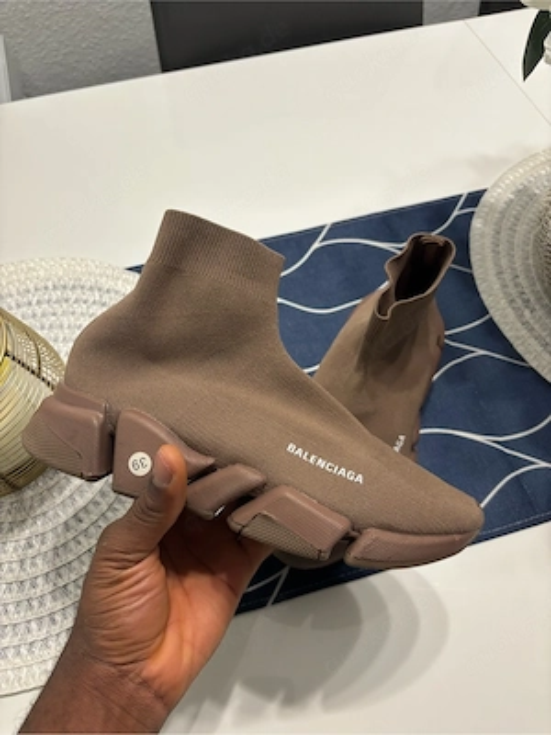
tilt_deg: -60.6
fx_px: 552
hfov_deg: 53.1
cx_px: 276
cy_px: 368
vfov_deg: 67.3
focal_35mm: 26
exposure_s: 1/60
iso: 160
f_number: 1.6
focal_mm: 5.96
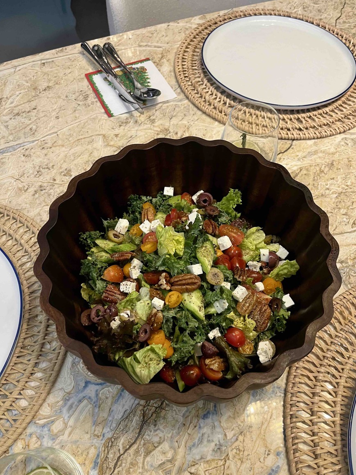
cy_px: 237
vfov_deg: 65.3
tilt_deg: -56.8
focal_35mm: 27
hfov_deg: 51.3
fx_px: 370
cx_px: 184
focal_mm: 5.1
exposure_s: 1/50
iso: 160
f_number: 1.6
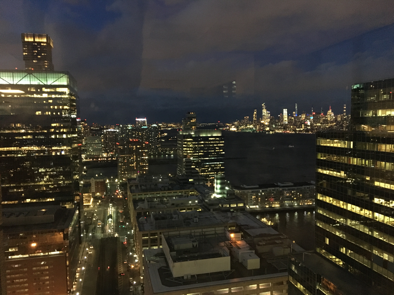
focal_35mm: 29
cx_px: 197
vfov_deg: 48.2
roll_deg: +0.8
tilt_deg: -5.8
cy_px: 148
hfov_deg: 61.7
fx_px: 330
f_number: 2.2
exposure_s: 1/15
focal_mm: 4.15
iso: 640
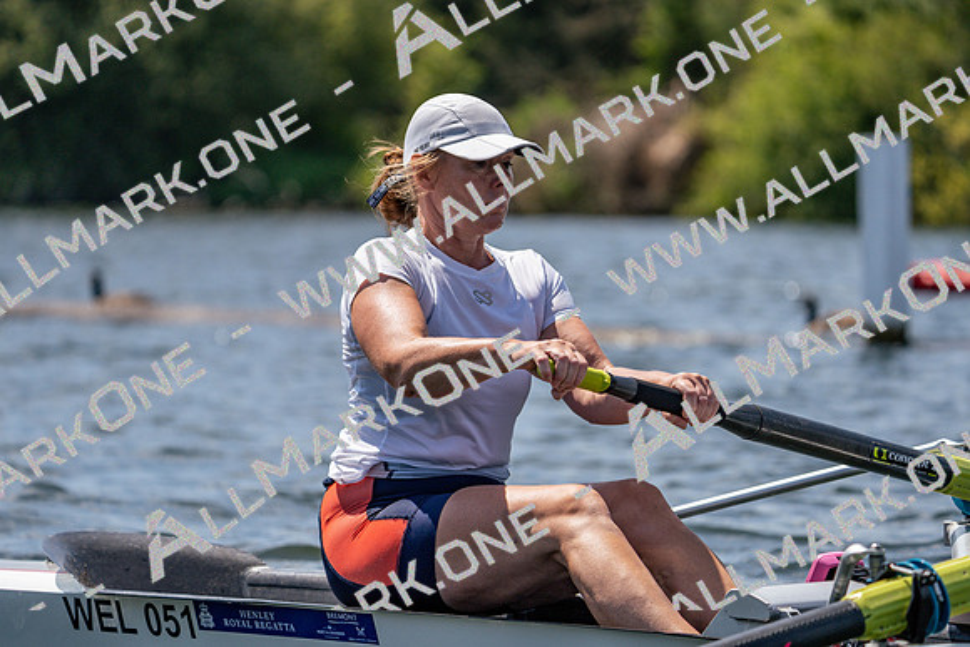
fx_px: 7034
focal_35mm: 261
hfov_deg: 7.9
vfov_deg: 5.3
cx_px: 485
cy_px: 324
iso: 250
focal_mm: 261
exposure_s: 1/2000
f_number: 5.6
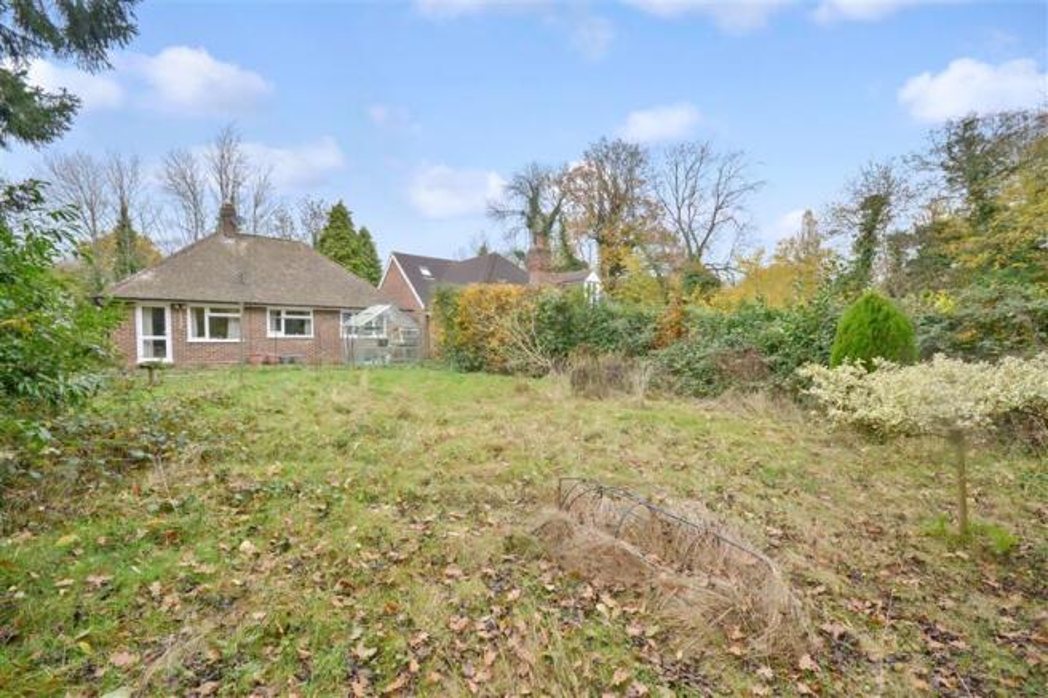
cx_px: 524
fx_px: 437
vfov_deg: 77.3
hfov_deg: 100.4
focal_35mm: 15
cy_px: 349
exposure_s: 1/100
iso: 500
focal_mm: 10
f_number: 8
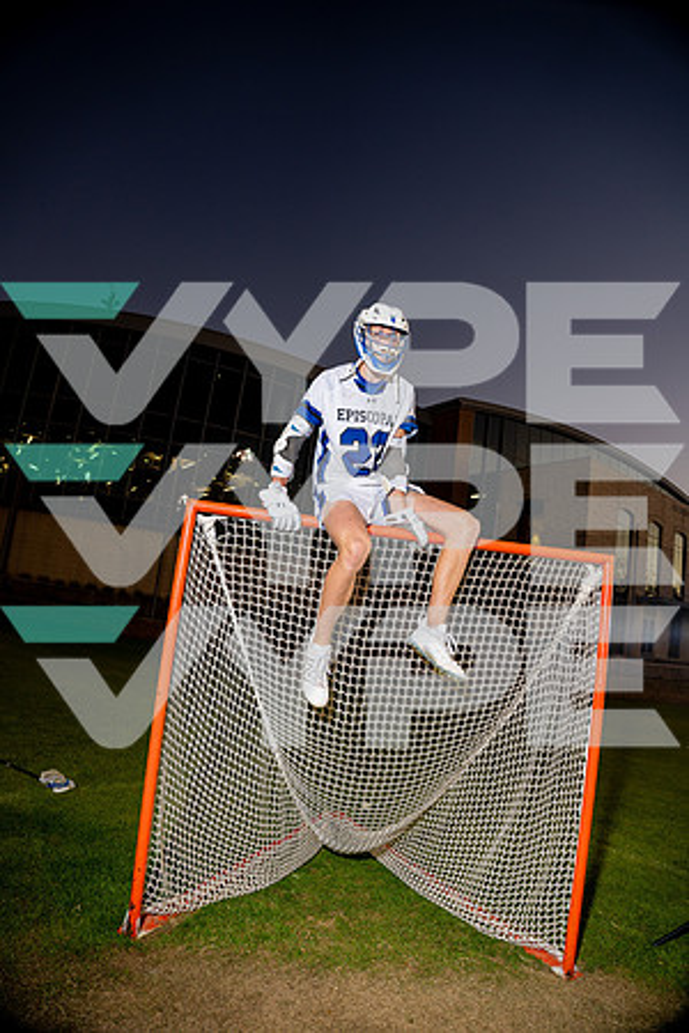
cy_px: 516
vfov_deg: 84.0
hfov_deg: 61.9
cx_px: 344
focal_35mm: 20
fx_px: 574
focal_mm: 20
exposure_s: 1/250
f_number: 4
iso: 400
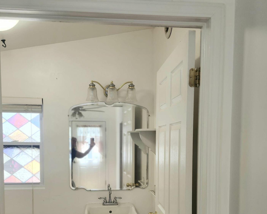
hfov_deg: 49.1
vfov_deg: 39.3
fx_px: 292
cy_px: 155
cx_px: 134
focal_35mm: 37
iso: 100
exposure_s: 1/120
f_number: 1.8
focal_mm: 5.54
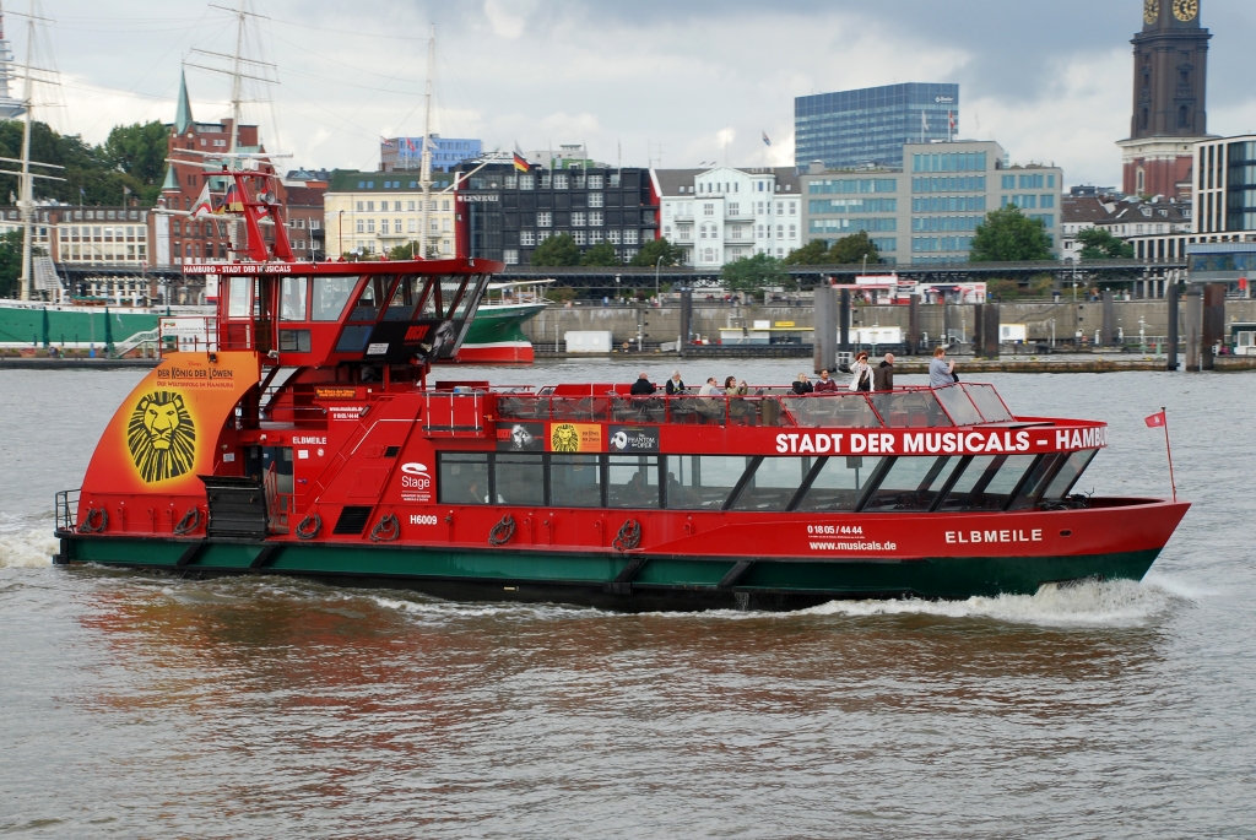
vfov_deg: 19.0
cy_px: 420
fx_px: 2514
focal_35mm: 72
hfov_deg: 28.0
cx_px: 628
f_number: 8
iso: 200
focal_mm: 48
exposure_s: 1/80
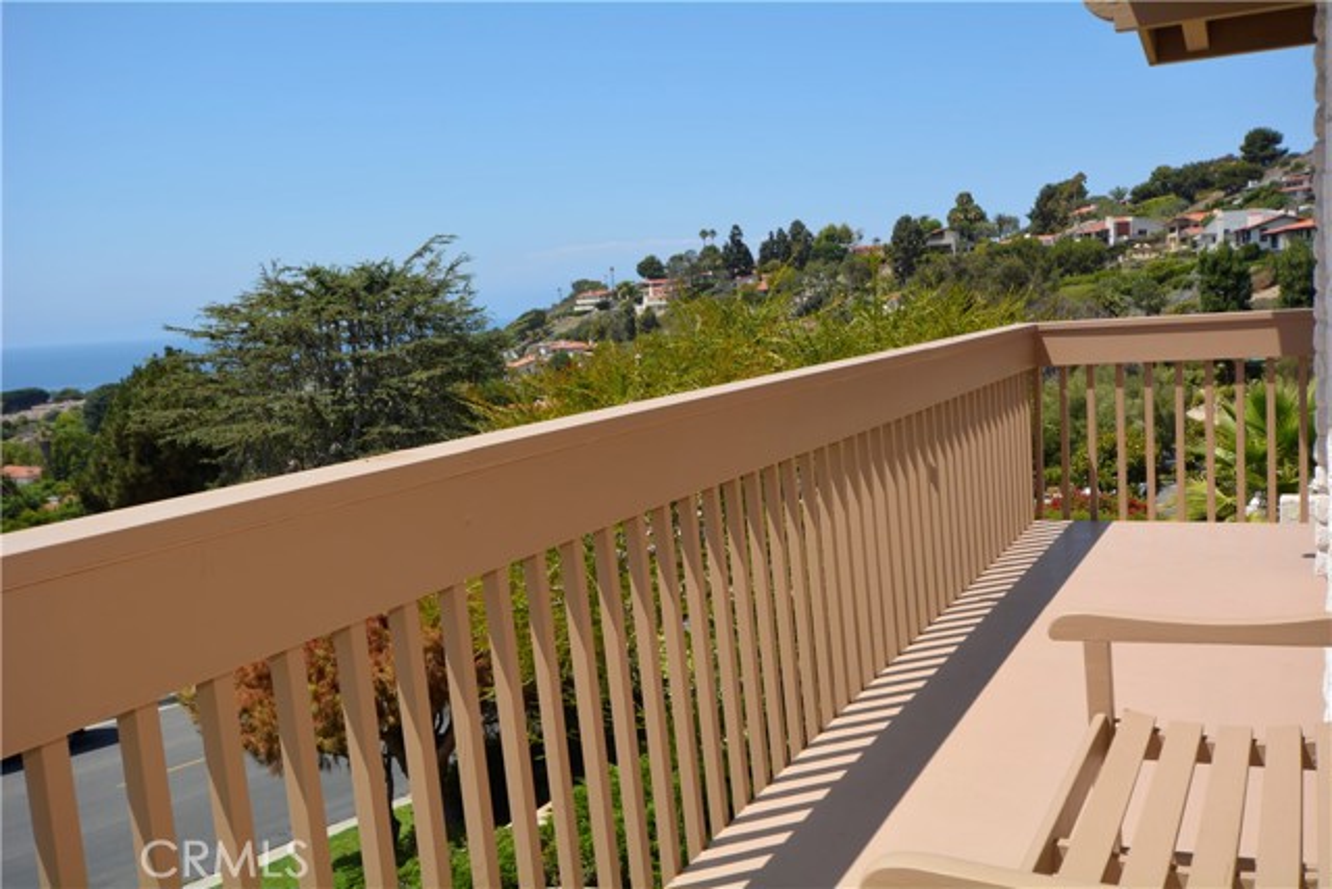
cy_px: 444
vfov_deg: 36.9
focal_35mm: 36
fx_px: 1332
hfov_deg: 53.1
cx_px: 666
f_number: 8
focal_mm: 24
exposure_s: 1/200
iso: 100
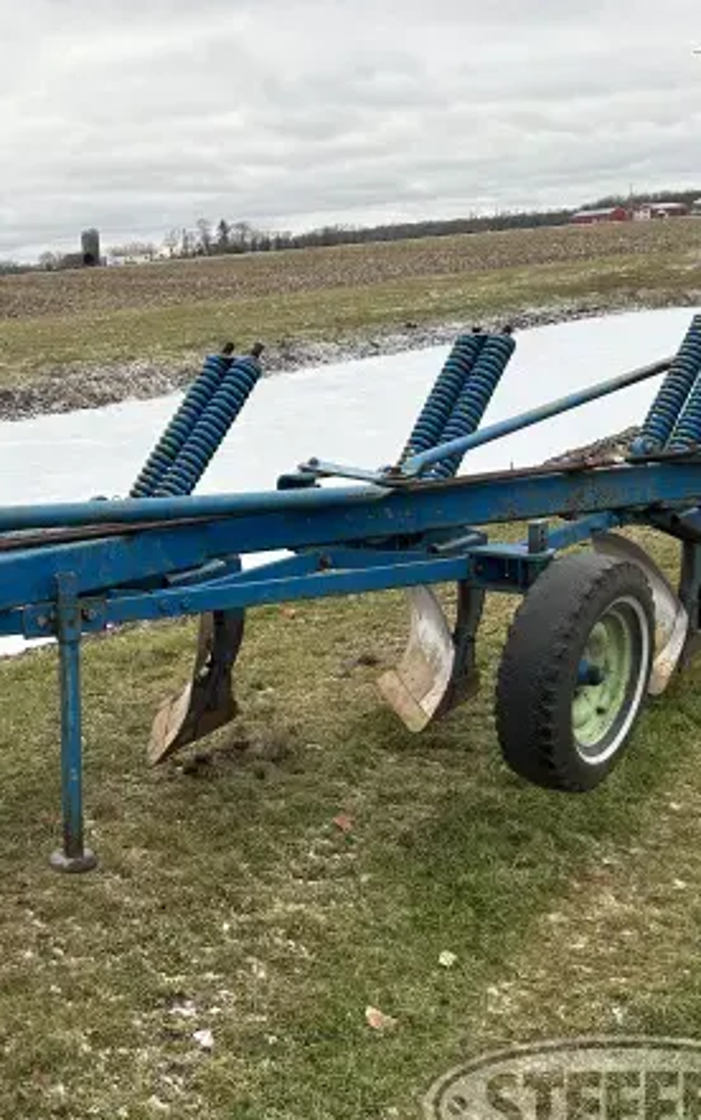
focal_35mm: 40
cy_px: 599
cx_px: 61
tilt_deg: -15.0
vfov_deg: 49.2
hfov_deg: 30.5
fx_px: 1221
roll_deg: +4.4
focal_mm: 5.7
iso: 50
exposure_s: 1/692
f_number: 1.5
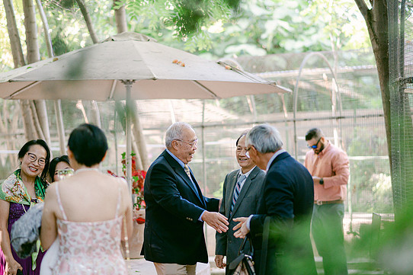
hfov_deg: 22.4
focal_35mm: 91
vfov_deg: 15.0
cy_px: 141
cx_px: 203
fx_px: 1044
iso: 3200
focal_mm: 85
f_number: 2
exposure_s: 1/640
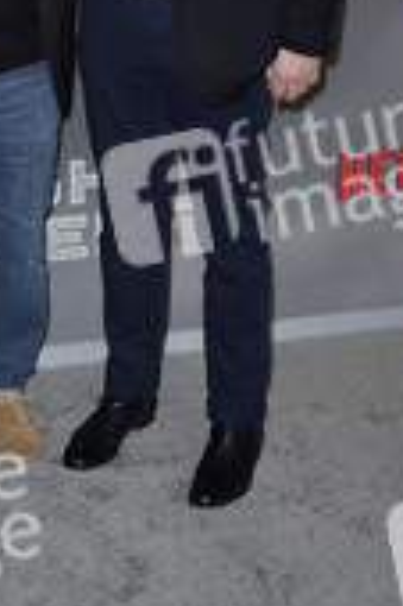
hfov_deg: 16.5
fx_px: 1346
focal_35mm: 80
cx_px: -37
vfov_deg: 24.3
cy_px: 4
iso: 400
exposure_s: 1/250
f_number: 6.3
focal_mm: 34
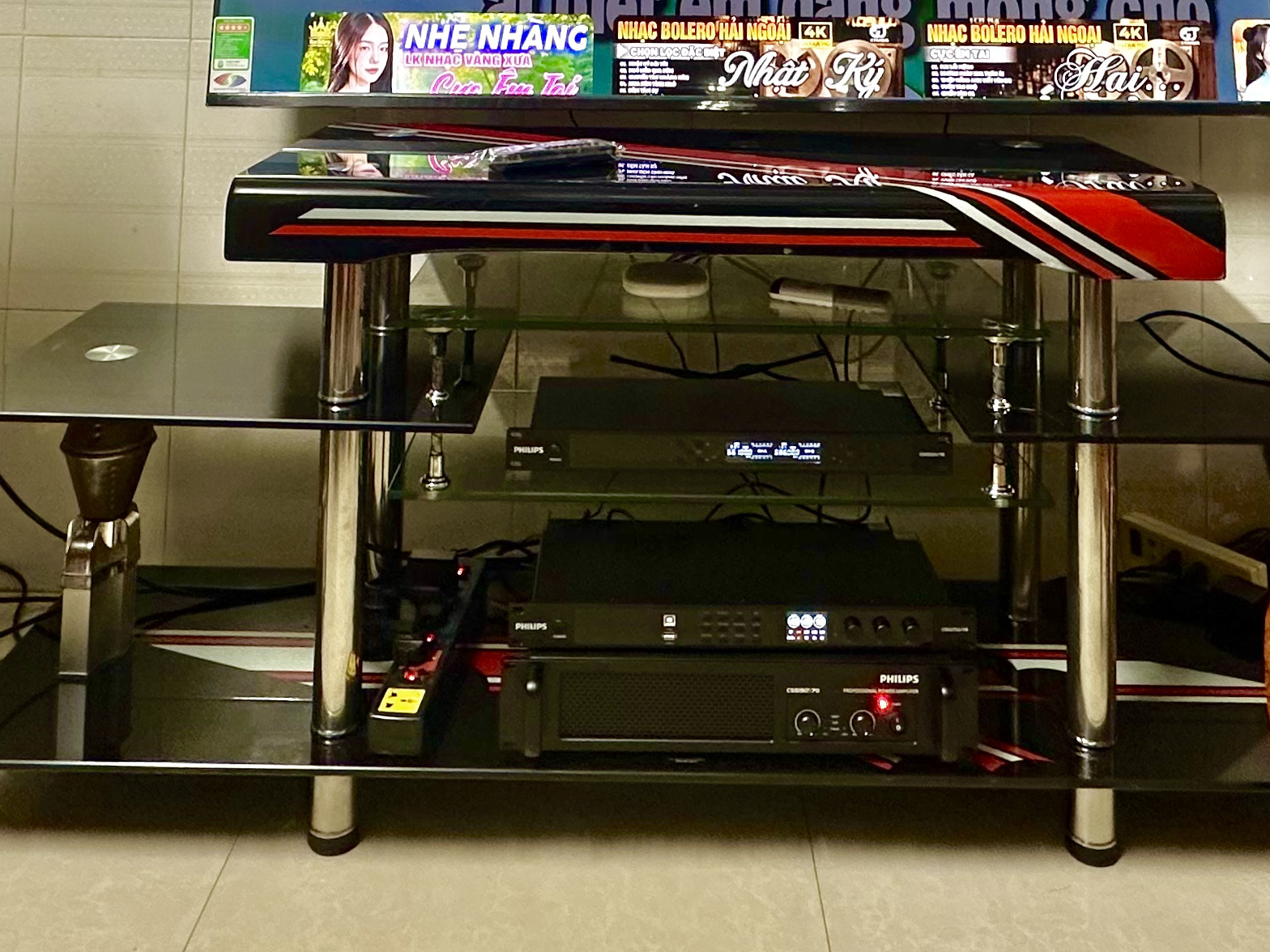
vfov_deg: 33.8
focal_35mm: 36
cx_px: 645
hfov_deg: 51.4
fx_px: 1321
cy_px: -124
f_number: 2.2
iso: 160
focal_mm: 2.22
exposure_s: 1/50
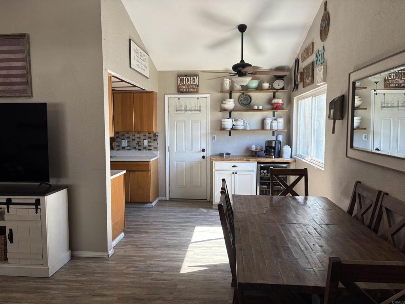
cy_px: 152
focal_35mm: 26
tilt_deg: -4.7
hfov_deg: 67.3
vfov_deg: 53.1
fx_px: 304
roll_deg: +0.1
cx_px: 202
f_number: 1.6
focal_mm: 5.96
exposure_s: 1/120
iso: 80
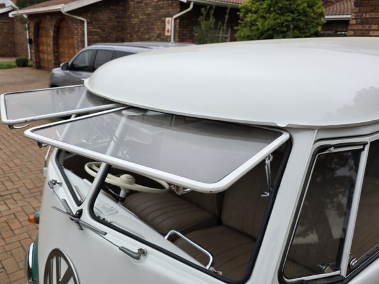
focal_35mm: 30
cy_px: 170
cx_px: 150
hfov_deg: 59.4
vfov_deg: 46.6
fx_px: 329
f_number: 1.7
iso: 16
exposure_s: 1/180
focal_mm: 6.3
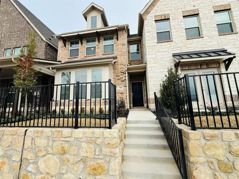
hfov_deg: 102.1
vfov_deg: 85.7
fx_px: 97
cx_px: 120
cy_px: 90
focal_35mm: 14
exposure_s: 1/1235
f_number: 2.2
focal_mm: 2.22
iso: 50
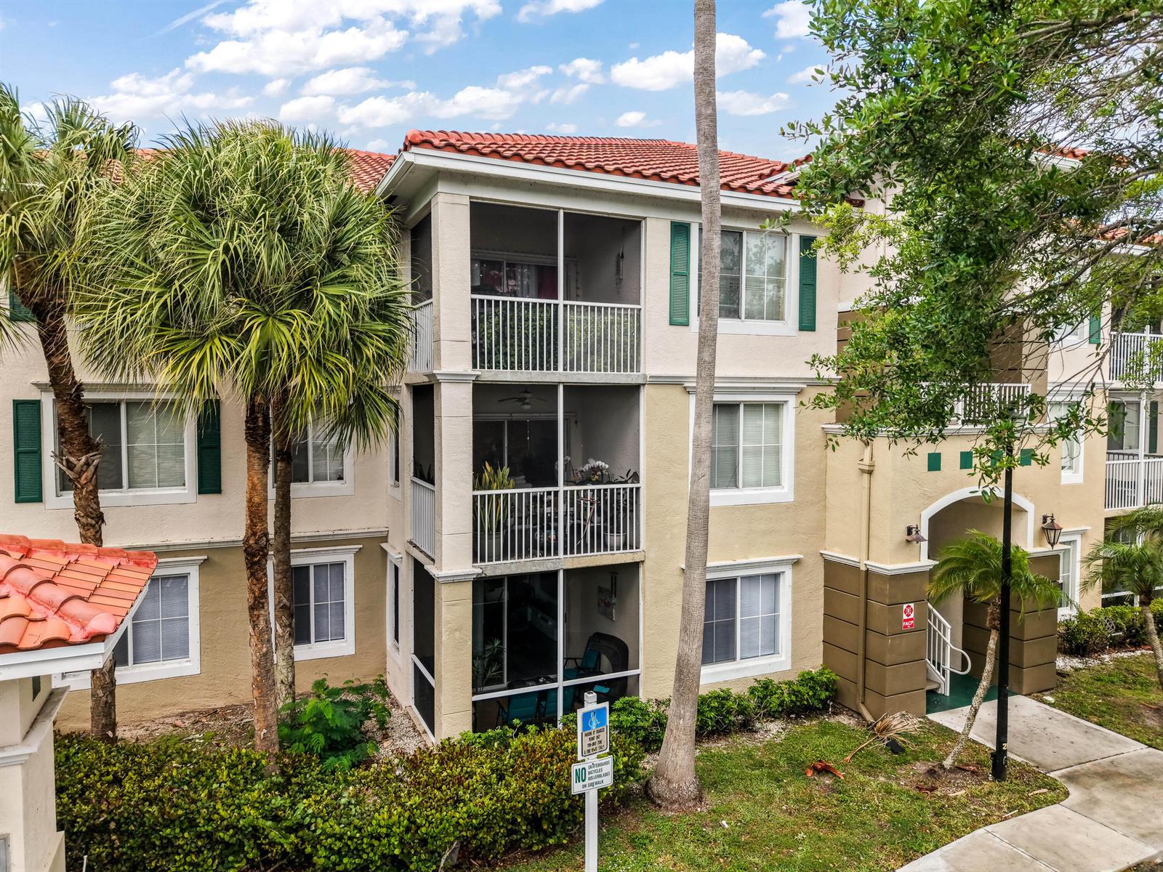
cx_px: 582
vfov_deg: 56.8
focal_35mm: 24
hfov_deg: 71.6
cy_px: 436
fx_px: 806
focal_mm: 8.67
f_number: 1.8
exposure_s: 1/320
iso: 230
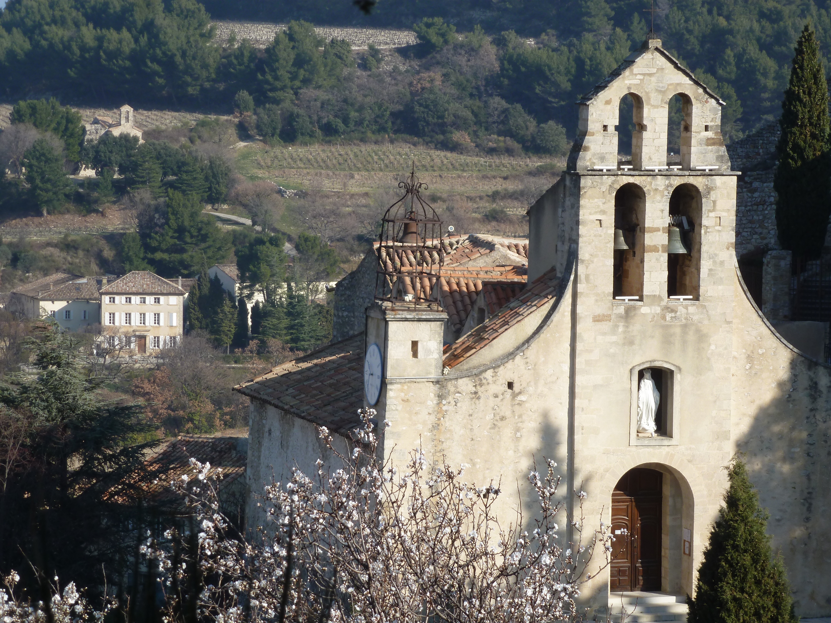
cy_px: 312
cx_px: 416
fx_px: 3145
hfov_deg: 15.1
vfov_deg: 11.3
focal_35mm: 131
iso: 100
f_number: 5.2
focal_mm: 23.4
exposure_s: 1/320
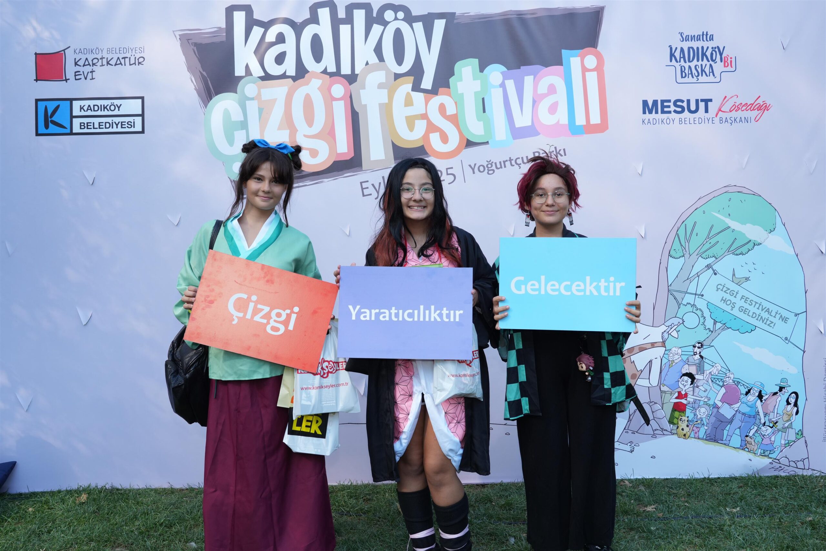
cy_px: 276
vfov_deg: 38.9
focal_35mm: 34
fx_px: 780
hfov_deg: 55.8
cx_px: 413
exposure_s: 1/200
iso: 500
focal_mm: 34
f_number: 6.3
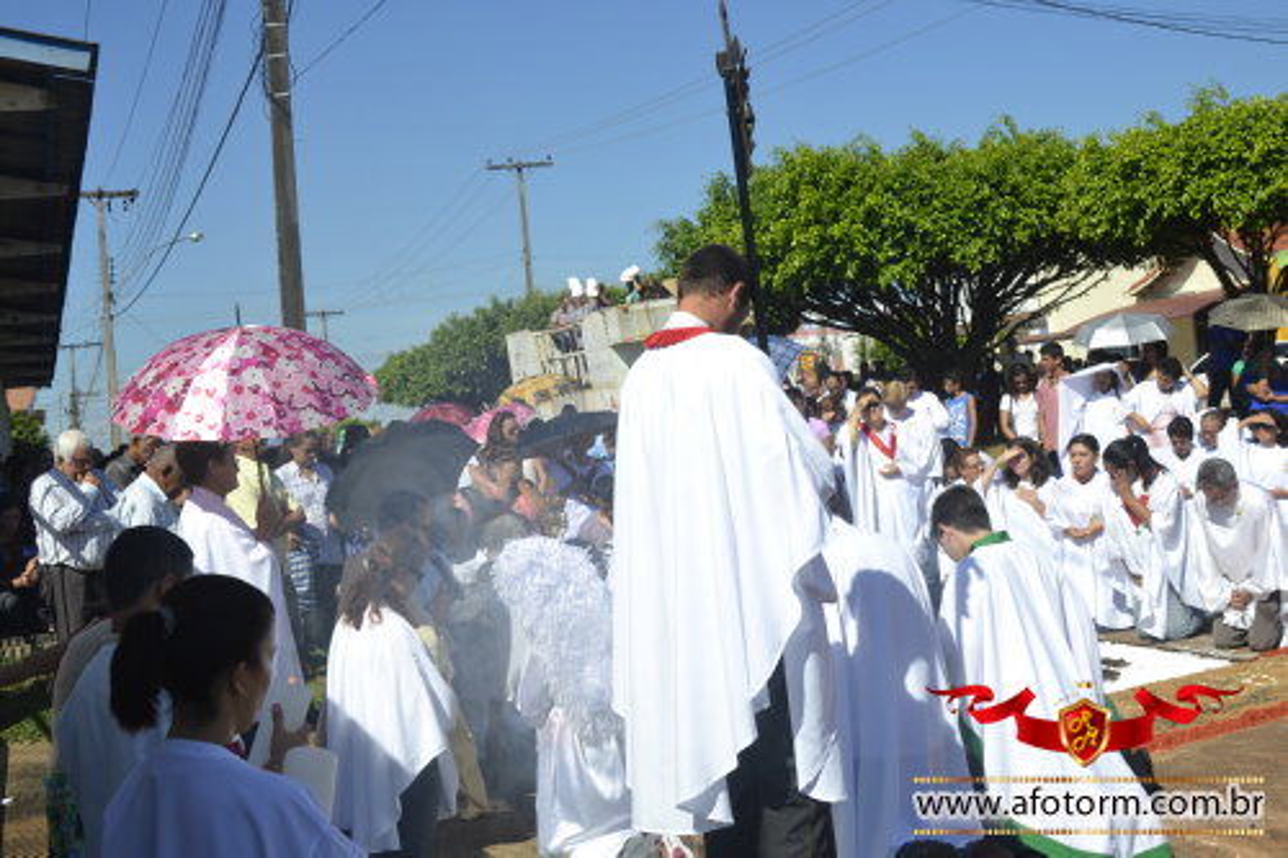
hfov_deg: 41.1
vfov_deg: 28.1
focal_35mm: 48
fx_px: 1717
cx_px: 644
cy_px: 429
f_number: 9
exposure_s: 1/320
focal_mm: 32
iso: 100
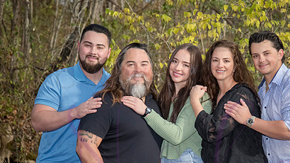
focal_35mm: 139
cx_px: 193
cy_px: 116
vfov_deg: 8.7
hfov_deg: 15.4
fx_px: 1069
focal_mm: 85
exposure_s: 1/800
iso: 800
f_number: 5.6
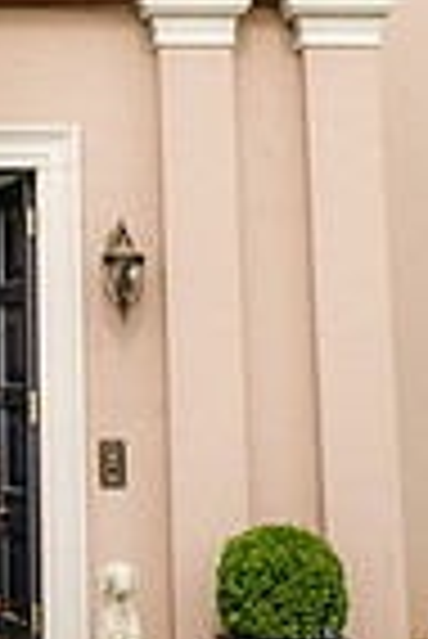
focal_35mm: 111
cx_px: -140
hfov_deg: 12.0
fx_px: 1975
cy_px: -54
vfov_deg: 17.8
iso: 100
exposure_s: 1/5000
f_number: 2
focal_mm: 35
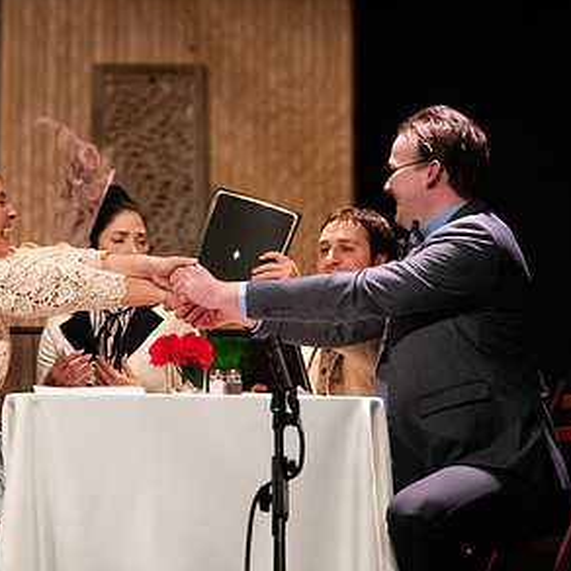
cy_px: 232
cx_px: 119
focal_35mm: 112
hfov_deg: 15.5
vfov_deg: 15.5
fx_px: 2090
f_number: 5
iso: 4000
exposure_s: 1/400
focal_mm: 58
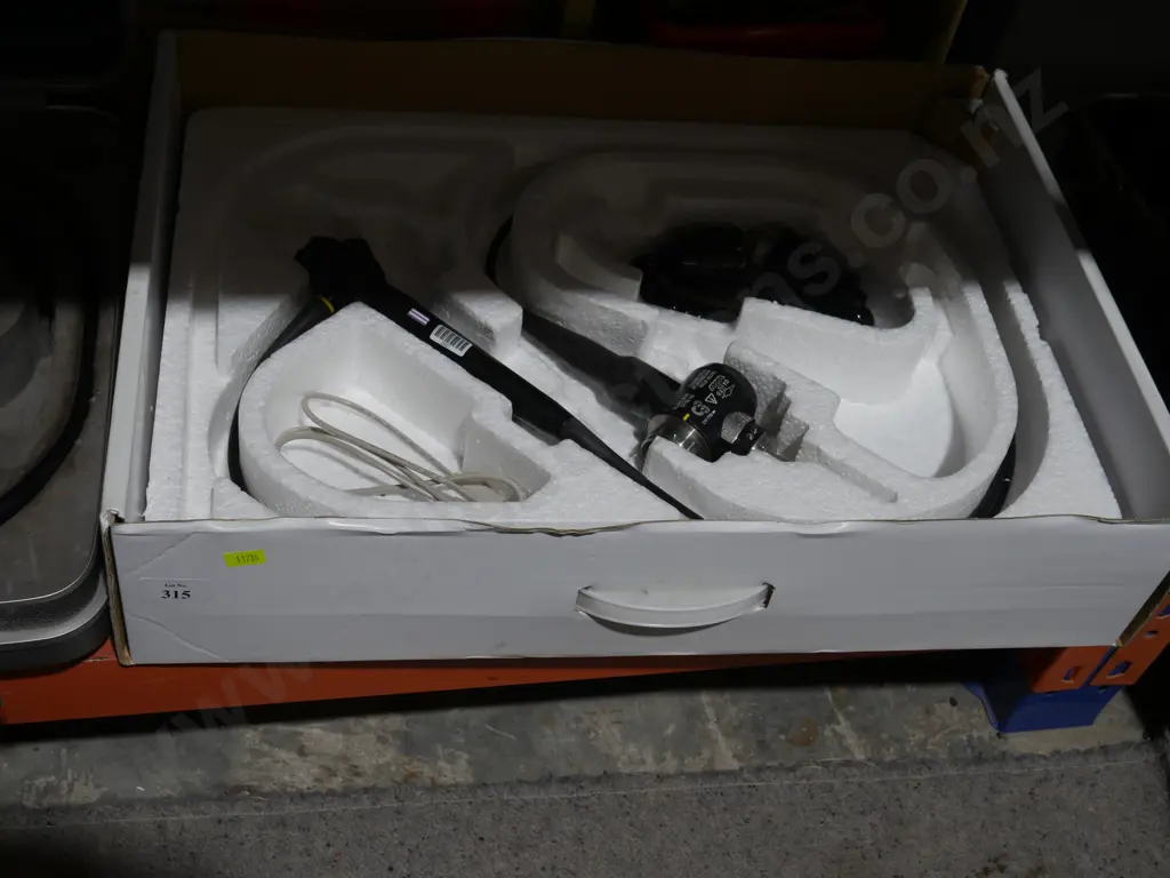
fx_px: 1420
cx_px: 585
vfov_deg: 34.3
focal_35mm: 42
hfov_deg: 44.8
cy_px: 439
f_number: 4.6
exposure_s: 1/60
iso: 200
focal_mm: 21
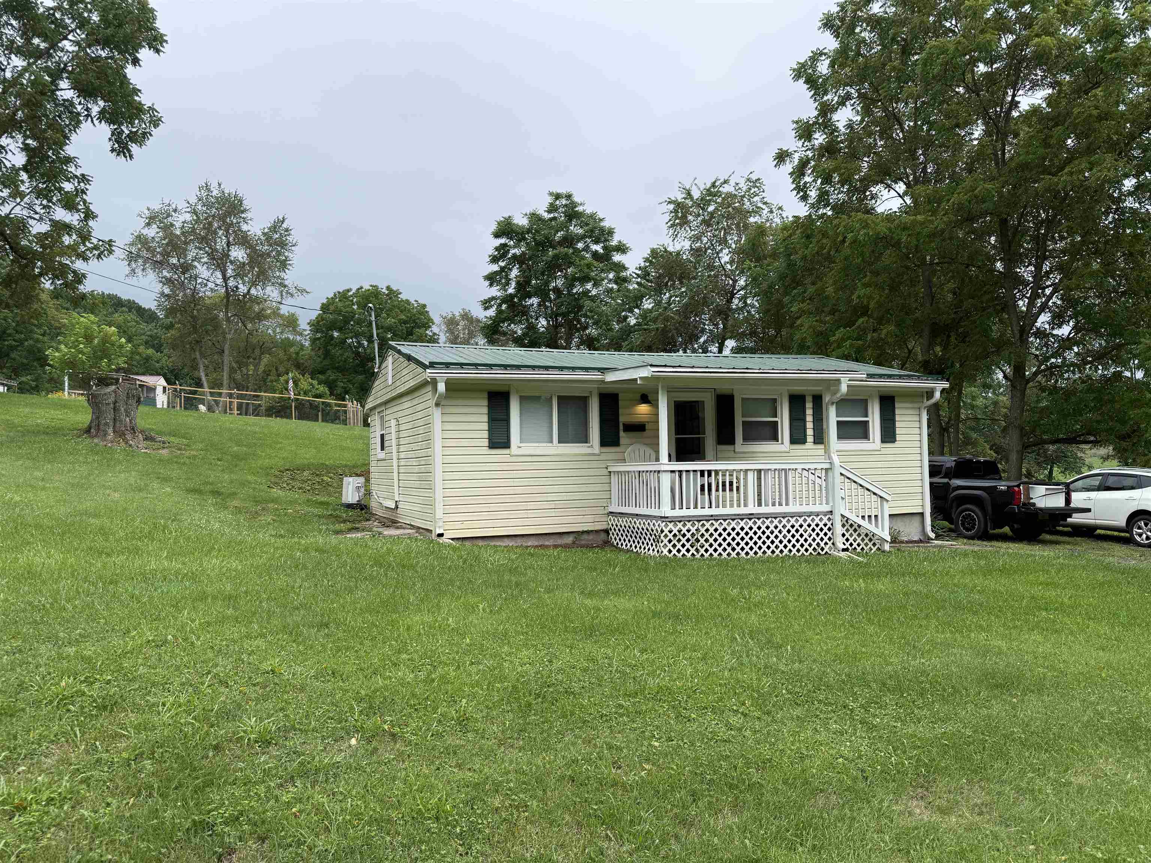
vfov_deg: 56.8
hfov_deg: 71.6
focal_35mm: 24
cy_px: 432
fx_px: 798
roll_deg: +1.0
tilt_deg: +3.1
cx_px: 576
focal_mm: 6.76
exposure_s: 1/2232
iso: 80
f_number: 1.78
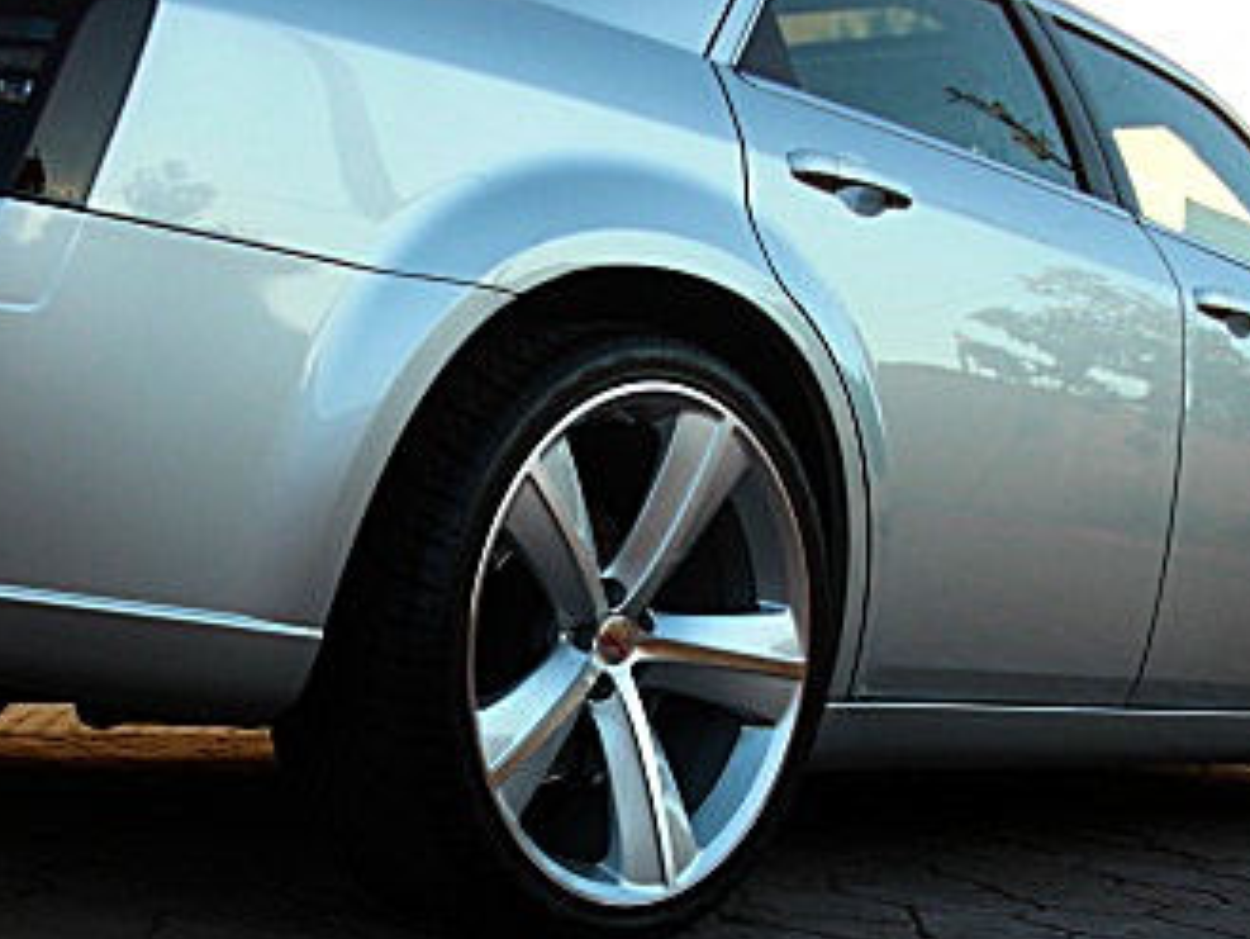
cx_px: 517
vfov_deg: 20.9
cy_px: 639
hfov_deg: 27.7
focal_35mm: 70
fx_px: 2529
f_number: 2.8
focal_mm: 6.3
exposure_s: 1/100
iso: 50
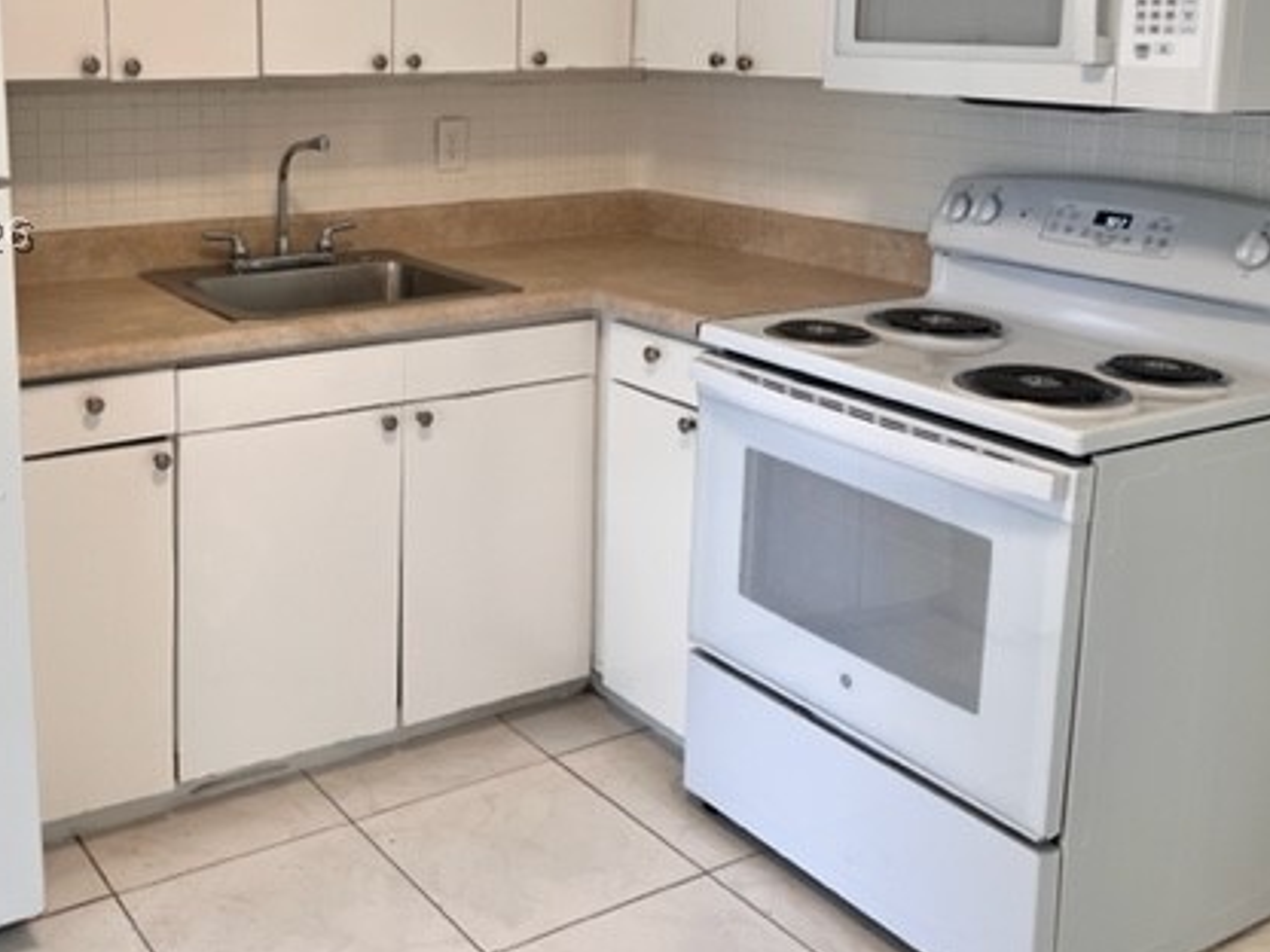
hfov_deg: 45.9
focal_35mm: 40
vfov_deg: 35.1
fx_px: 1468
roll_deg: -0.1
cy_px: 232
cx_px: 397
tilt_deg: -8.7
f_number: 1.5
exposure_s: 1/120
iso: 80
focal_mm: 5.7
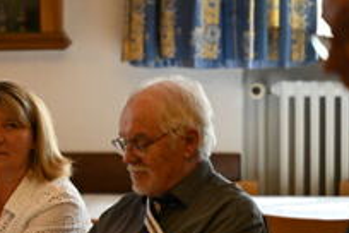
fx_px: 2394
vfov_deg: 5.6
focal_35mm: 247
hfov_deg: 8.3
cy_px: 149
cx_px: -10
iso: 5000
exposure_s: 1/2000
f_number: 2.8
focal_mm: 105
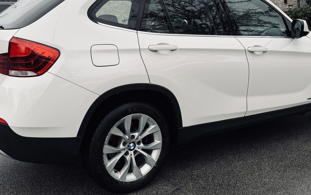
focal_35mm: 36
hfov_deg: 53.9
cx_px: 171
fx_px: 305
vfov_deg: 34.8
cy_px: 57
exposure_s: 1/898
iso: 80
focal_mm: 6.76
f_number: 1.78
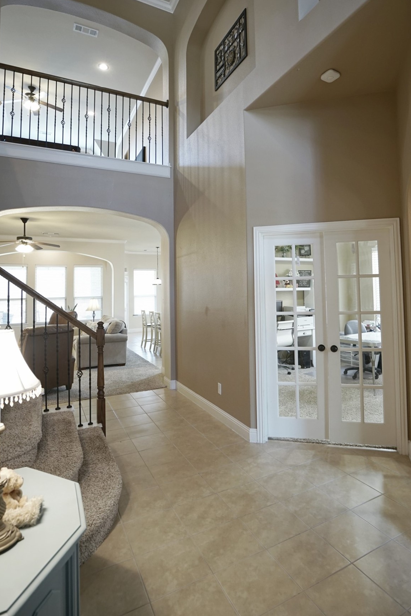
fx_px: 342
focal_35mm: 20
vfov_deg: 83.6
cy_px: 270
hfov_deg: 61.5
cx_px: 244
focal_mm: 16
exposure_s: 1/20
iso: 640
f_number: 4
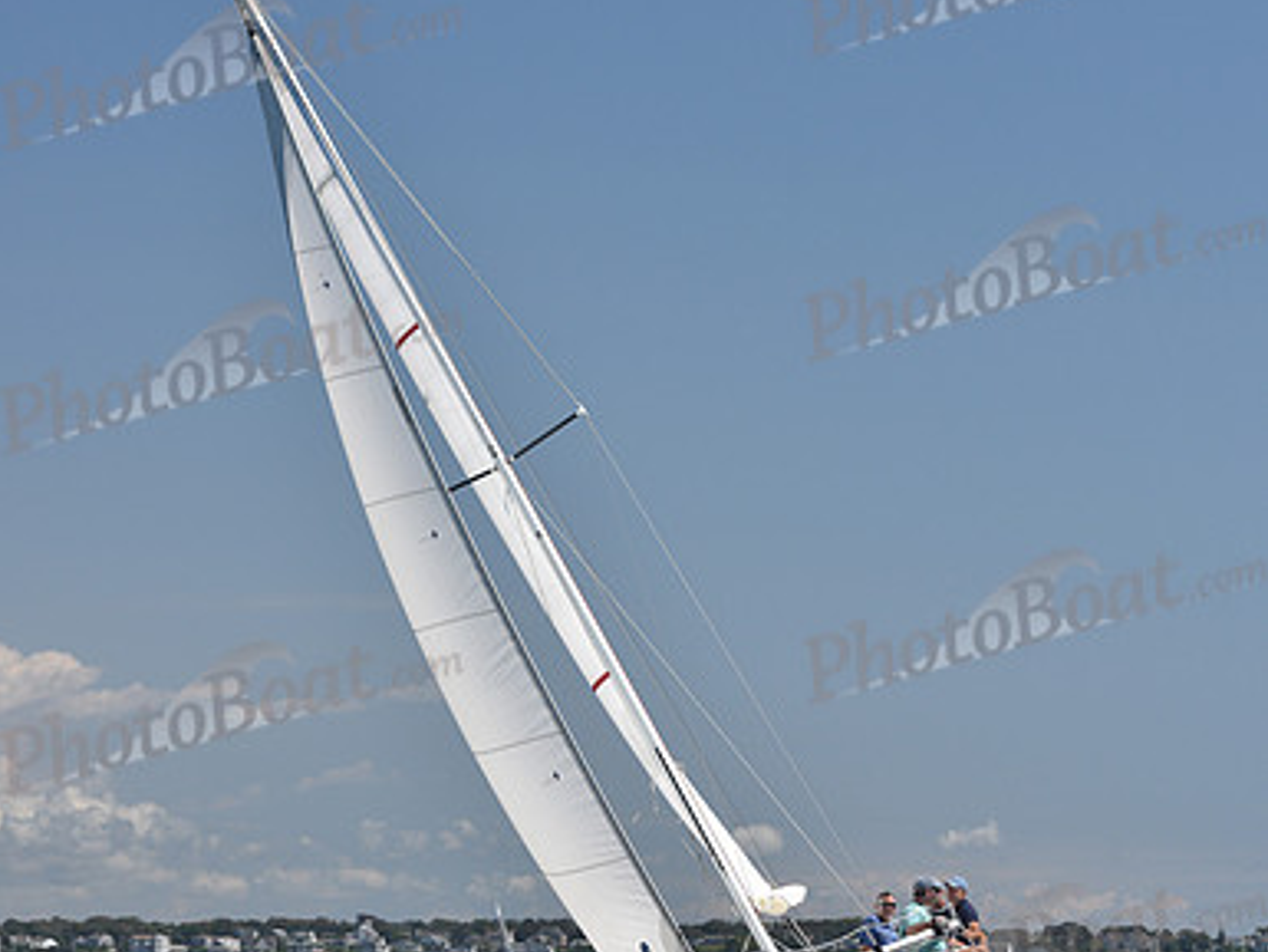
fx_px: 5203
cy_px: 494
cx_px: 634
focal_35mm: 142
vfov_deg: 10.5
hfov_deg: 13.9
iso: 250
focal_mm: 98
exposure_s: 1/1000
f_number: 5.6
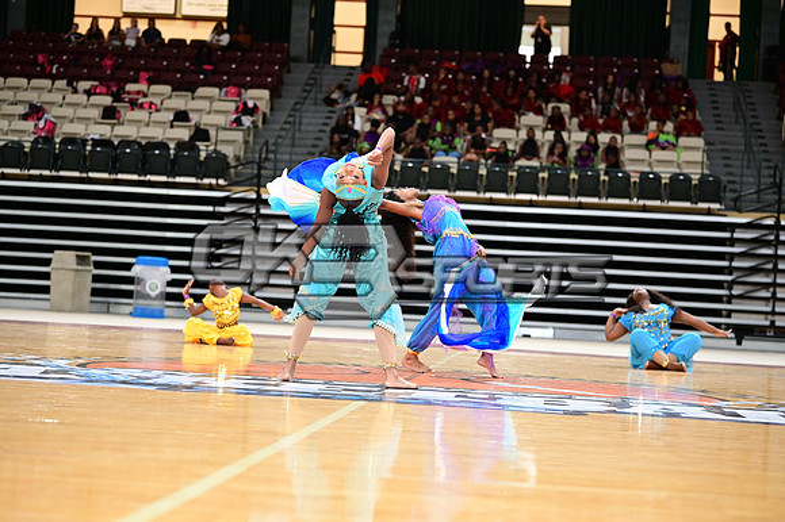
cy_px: 261
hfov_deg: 24.8
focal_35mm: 82
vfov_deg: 16.6
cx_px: 392
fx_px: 1787
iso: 6400
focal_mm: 82
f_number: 3.2
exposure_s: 1/1000
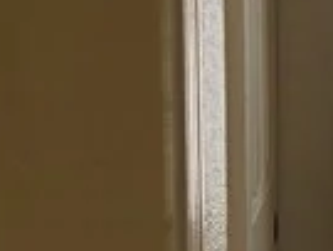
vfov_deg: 8.6
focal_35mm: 174
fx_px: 1678
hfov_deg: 8.2
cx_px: 1219
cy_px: 71
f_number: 1.8
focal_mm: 5.4
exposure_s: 1/149
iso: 25
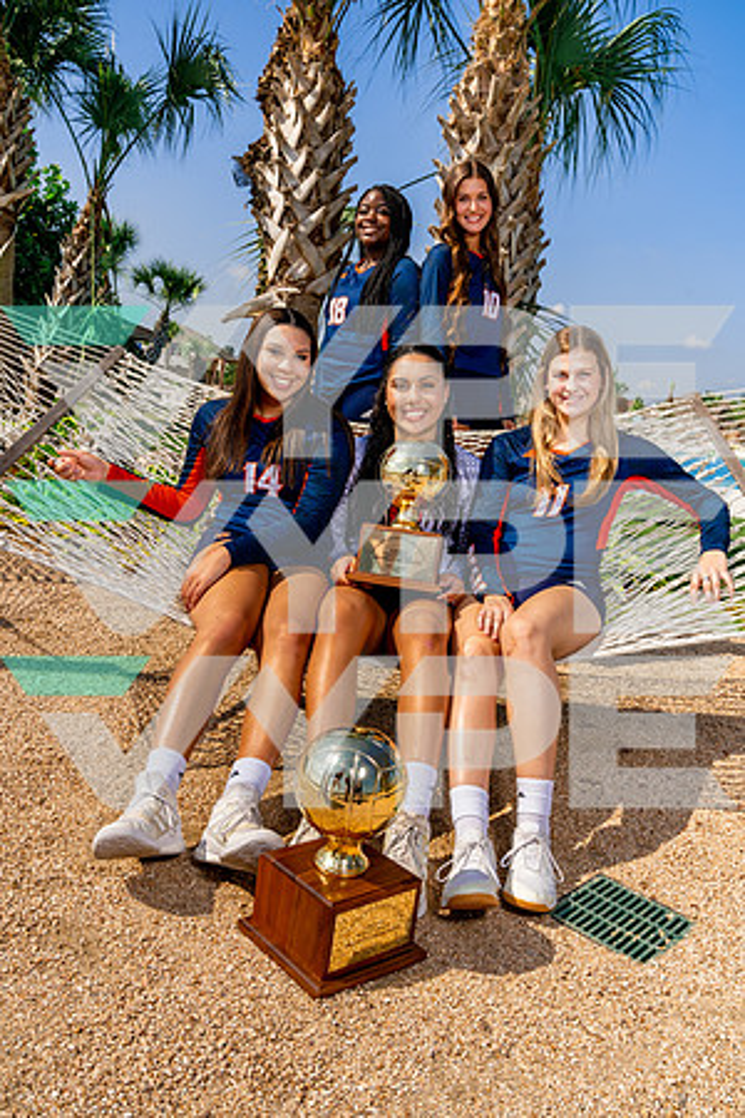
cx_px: 372
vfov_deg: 63.7
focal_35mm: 29
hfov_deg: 45.0
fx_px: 900
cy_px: 559
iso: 100
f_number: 10
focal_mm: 29
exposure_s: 1/250
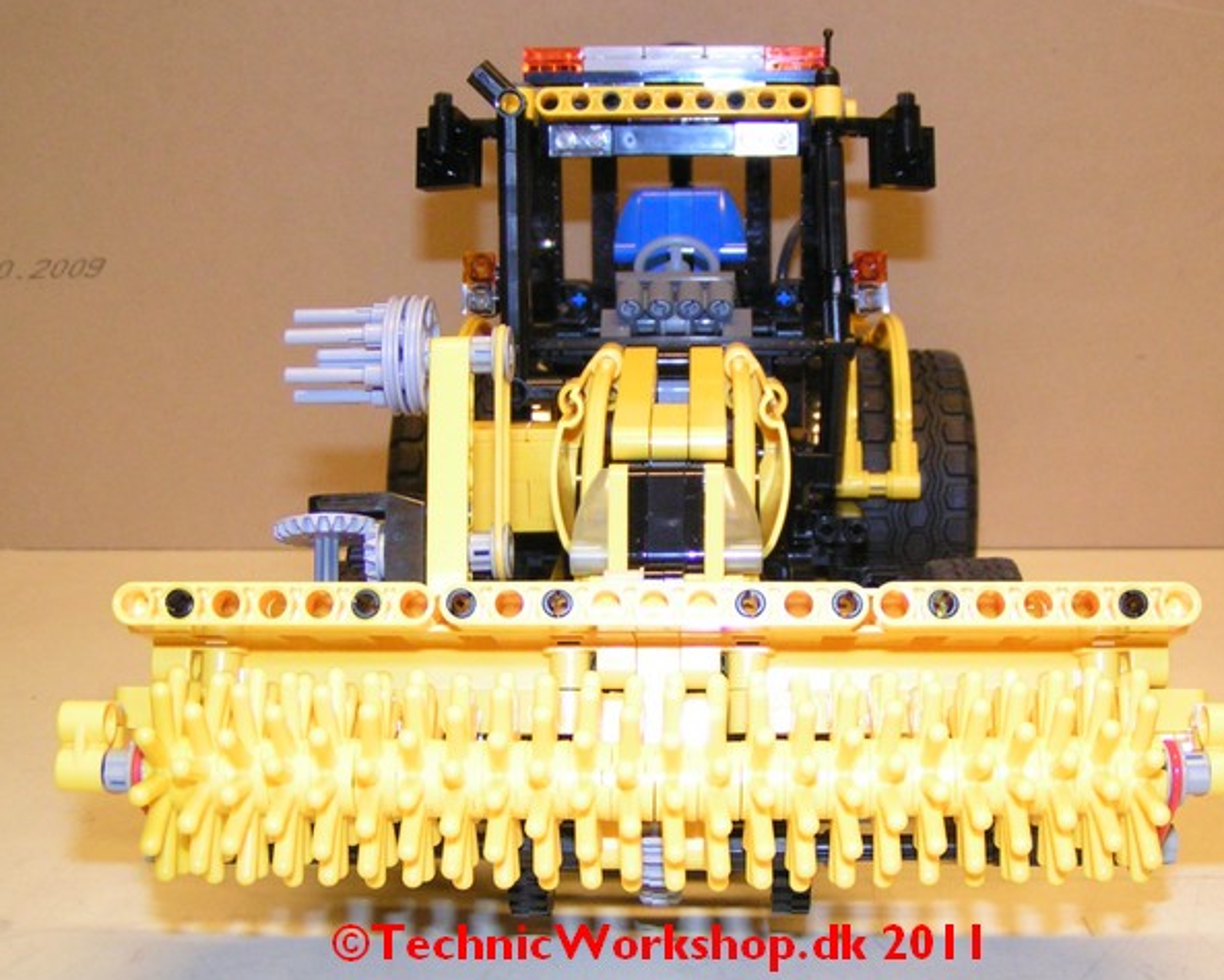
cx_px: 656
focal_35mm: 40
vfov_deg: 37.4
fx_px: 1450
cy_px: 491
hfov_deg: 45.7
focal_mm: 5.8
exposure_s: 1/50
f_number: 2.8
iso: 200
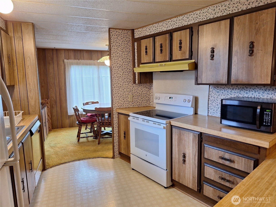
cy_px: 104
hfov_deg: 73.9
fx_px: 183
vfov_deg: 58.9
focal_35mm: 23
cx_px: 138
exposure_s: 1/40
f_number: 1.8
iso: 100
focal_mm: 5.54
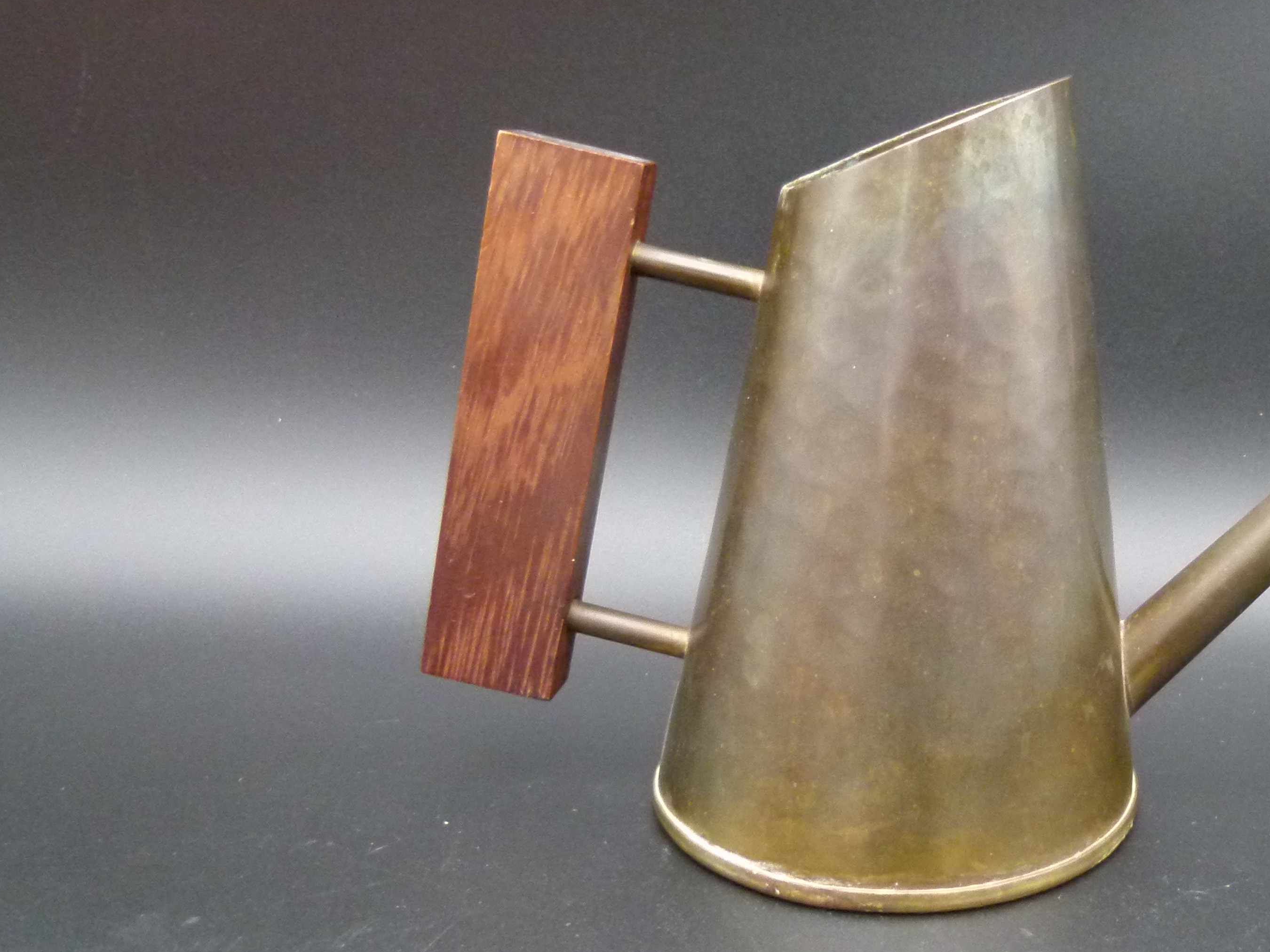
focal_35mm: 40
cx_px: 1008
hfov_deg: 44.6
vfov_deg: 35.9
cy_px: 508
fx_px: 1468
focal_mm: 4.5
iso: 400
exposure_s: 1/60
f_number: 2.8
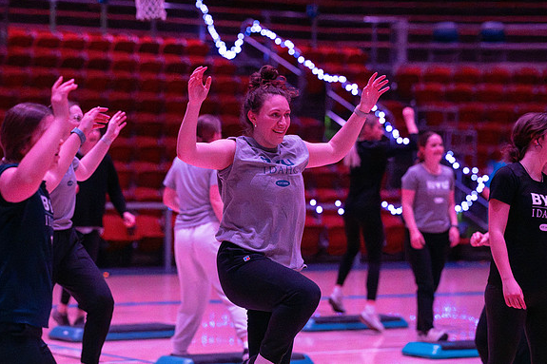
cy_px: 132
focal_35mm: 134
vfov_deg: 10.2
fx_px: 2035
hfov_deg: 15.3
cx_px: 254
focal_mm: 105
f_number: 2.8
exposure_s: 1/1250
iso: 20000
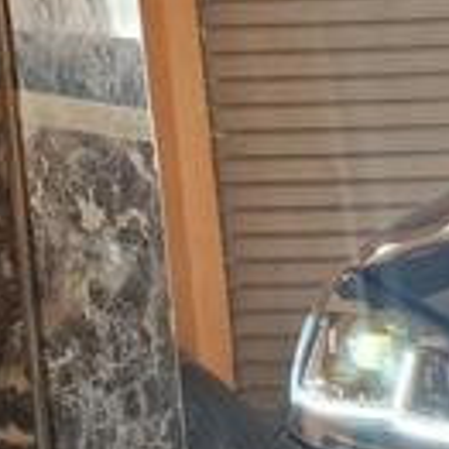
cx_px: 980
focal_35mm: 101
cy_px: 451
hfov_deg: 13.8
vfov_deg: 16.8
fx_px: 1482
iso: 64
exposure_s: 1/180
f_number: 1.8
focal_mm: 6.4
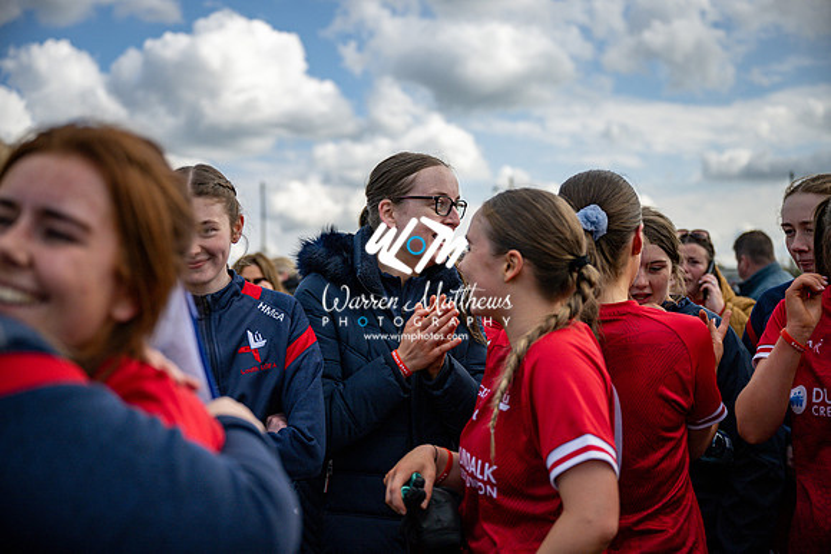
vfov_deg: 29.3
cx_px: 416
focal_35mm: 46
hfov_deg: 42.7
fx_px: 1062
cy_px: 277
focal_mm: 46
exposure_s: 1/8000
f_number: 2.8
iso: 125
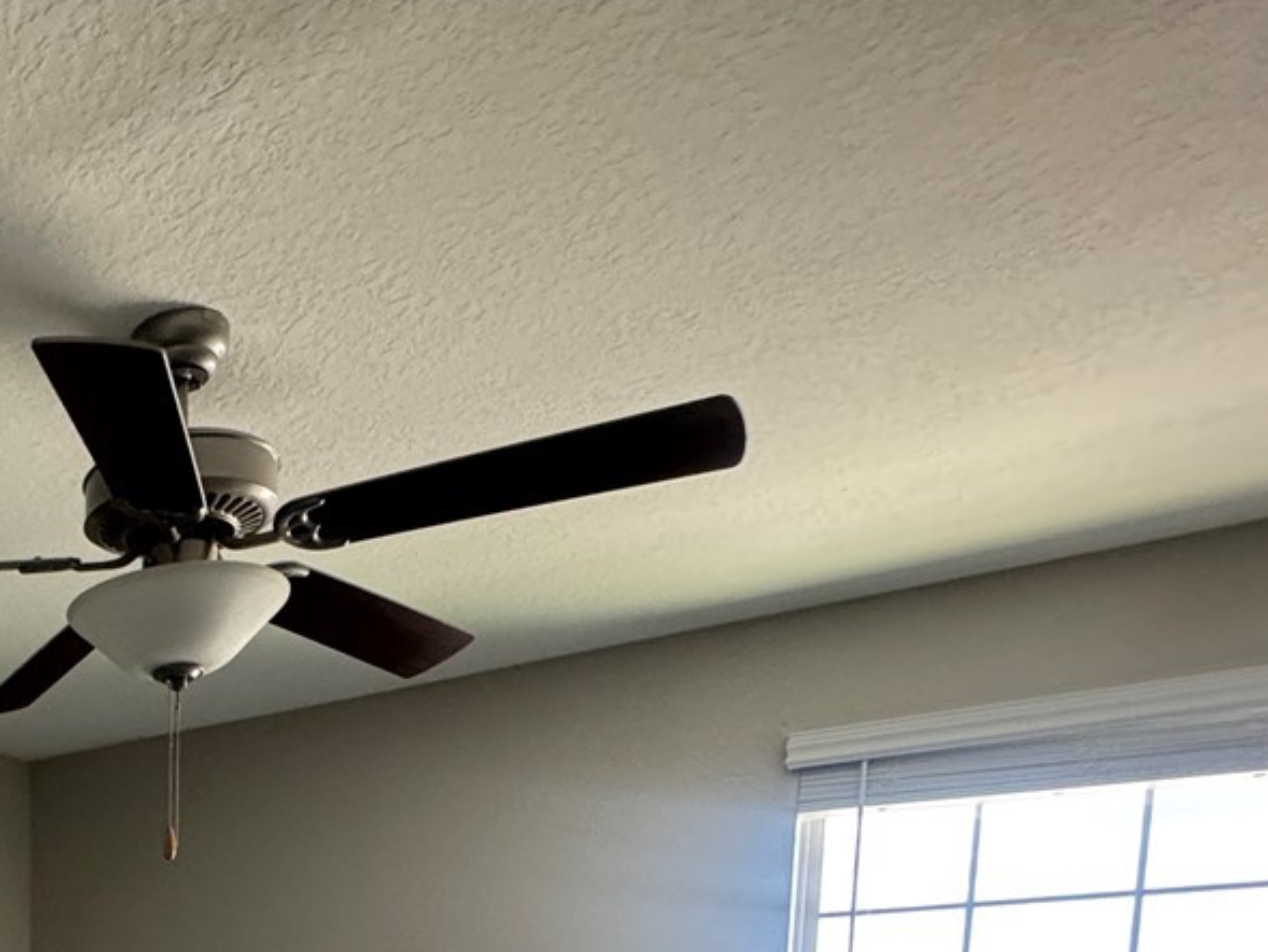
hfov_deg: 39.4
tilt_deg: -9.1
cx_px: -151
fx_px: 1392
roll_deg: +3.3
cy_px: 1266
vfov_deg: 29.6
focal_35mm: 38
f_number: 2.2
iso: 250
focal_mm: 2.22
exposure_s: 1/120
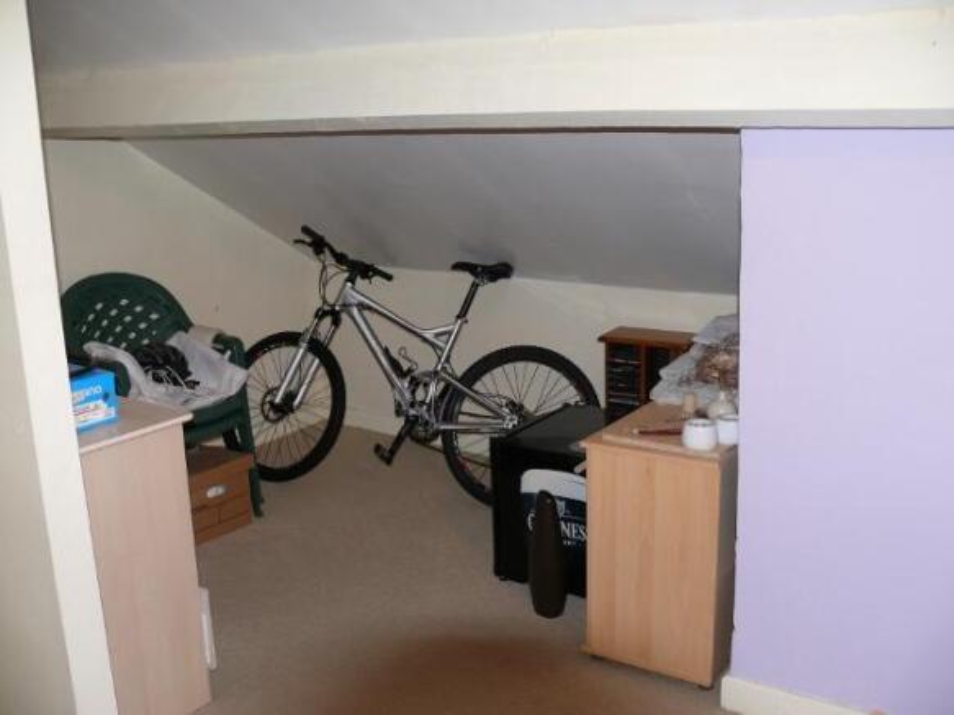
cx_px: 477
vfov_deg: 40.7
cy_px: 358
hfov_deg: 52.6
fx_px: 964
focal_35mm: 35
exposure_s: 1/30
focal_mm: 7.4
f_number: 2.8
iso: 100
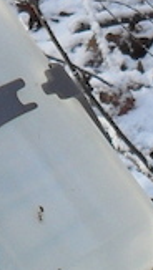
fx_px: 1727
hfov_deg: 5.0
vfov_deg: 8.6
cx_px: -90
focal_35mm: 240
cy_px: -224
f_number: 3.2
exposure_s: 1/125
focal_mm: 6.3
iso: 100
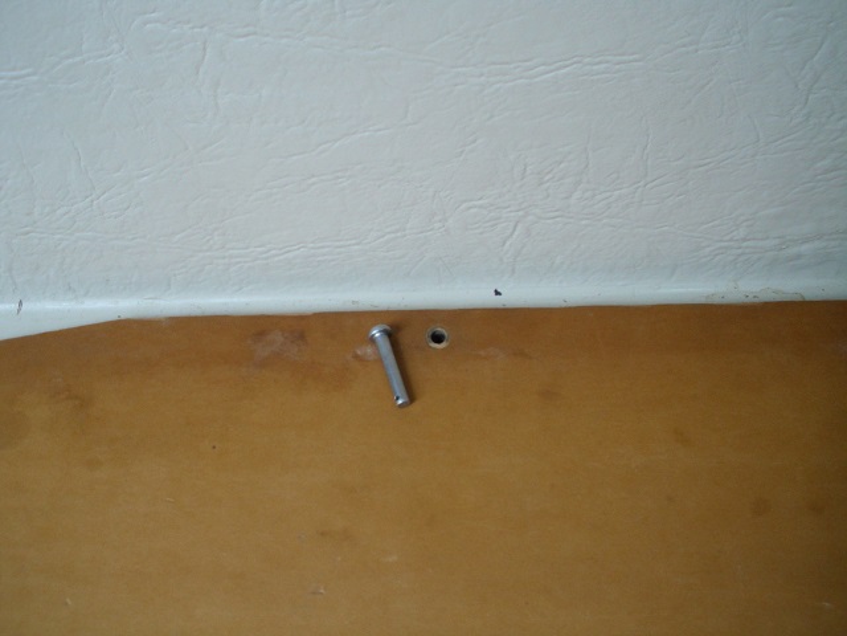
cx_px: 424
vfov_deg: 37.7
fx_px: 930
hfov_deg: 49.0
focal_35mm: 38
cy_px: 318
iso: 200
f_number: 2.9
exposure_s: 1/60
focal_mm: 6.3
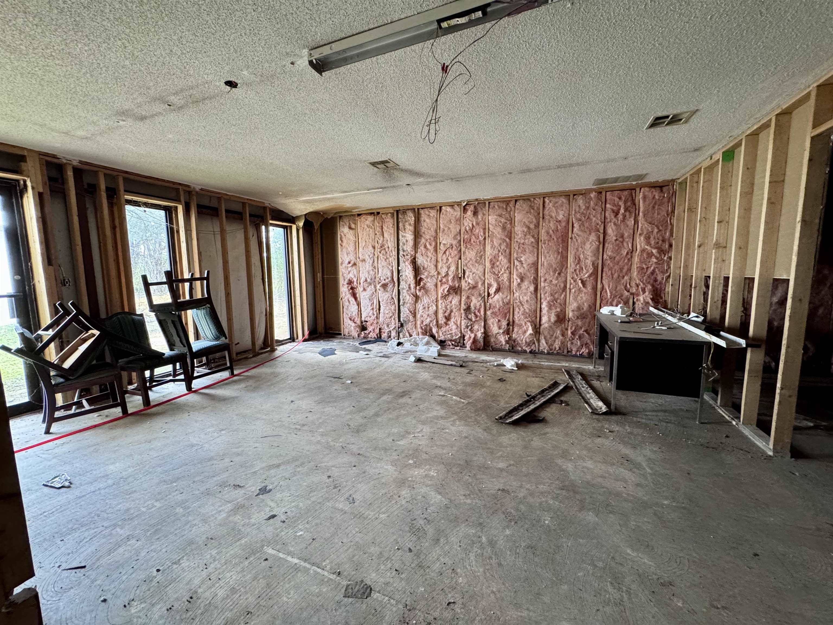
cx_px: 416
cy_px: 312
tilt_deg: -6.7
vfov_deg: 85.7
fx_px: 337
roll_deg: +0.5
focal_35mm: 14
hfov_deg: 102.1
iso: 400
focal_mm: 2.22
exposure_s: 1/60
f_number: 2.2
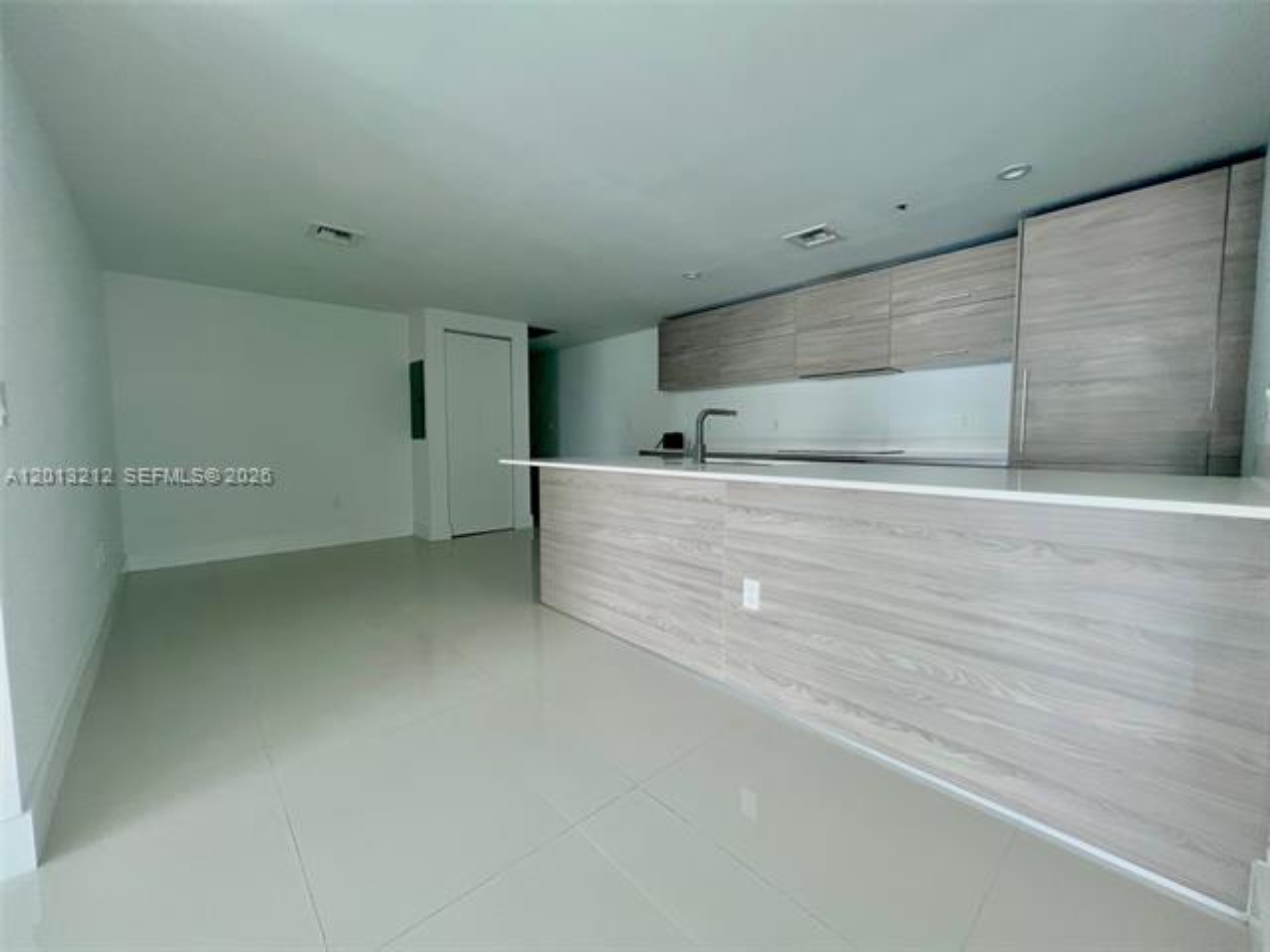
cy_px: 476
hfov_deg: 106.2
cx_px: 635
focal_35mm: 13
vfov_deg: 89.9
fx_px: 477
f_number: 1.8
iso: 160
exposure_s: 1/99
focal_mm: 1.57
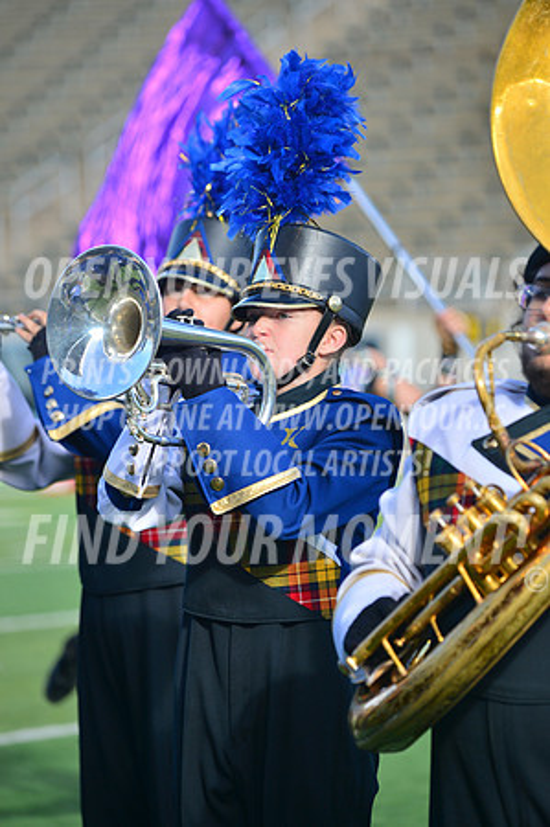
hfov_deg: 5.5
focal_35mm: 250
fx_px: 5742
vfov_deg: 8.2
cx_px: 275
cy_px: 414
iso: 125
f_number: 5.6
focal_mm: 250
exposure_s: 1/500
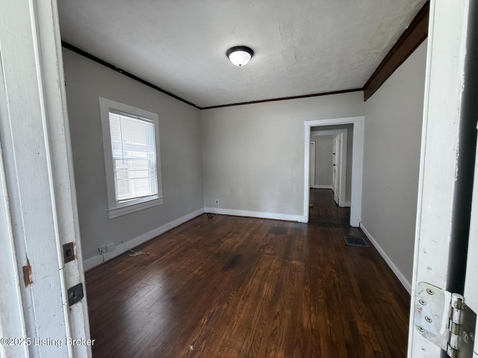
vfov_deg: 85.7
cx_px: 239
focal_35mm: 14
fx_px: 193
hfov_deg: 102.1
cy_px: 179
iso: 160
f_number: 2.2
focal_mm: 2.22
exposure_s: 1/120
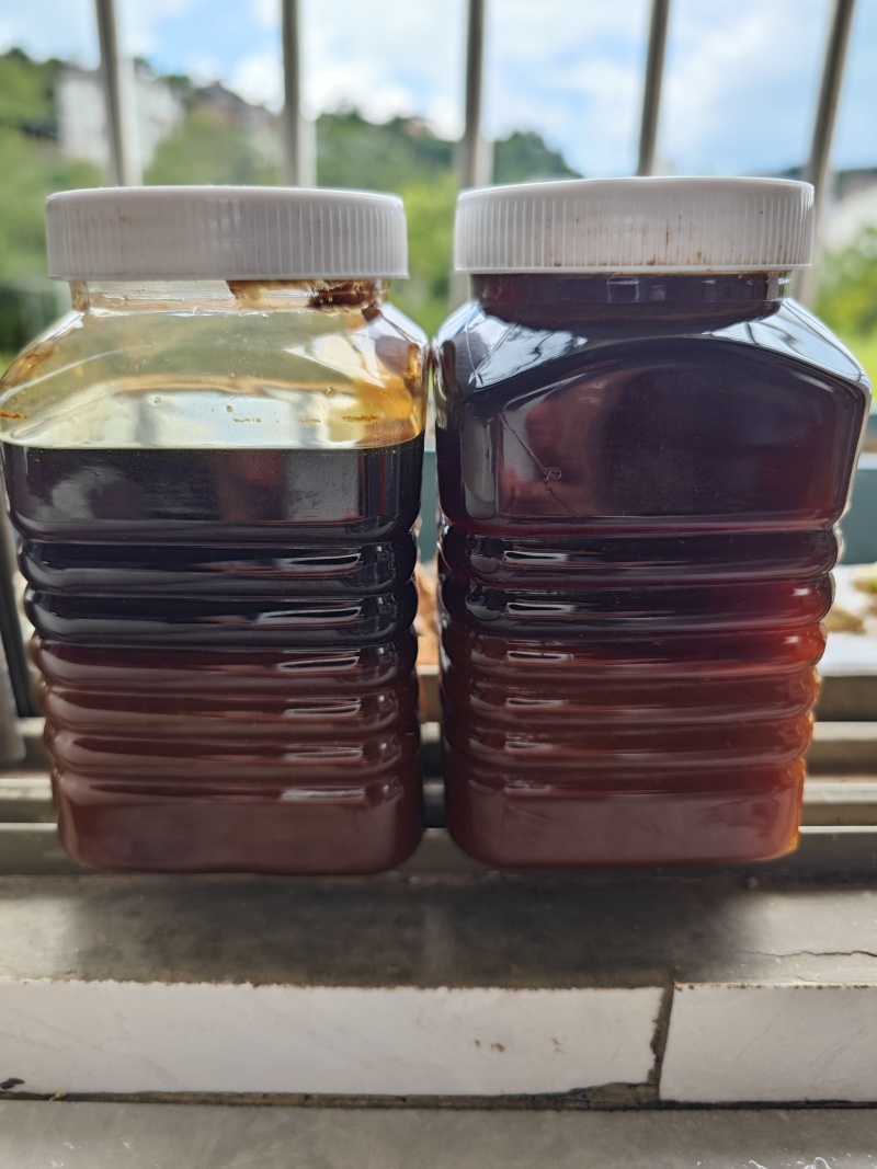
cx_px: 438
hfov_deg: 58.9
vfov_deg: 73.9
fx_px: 777
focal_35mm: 23
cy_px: 584
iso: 80
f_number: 1.9
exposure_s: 1/100
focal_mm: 8.7
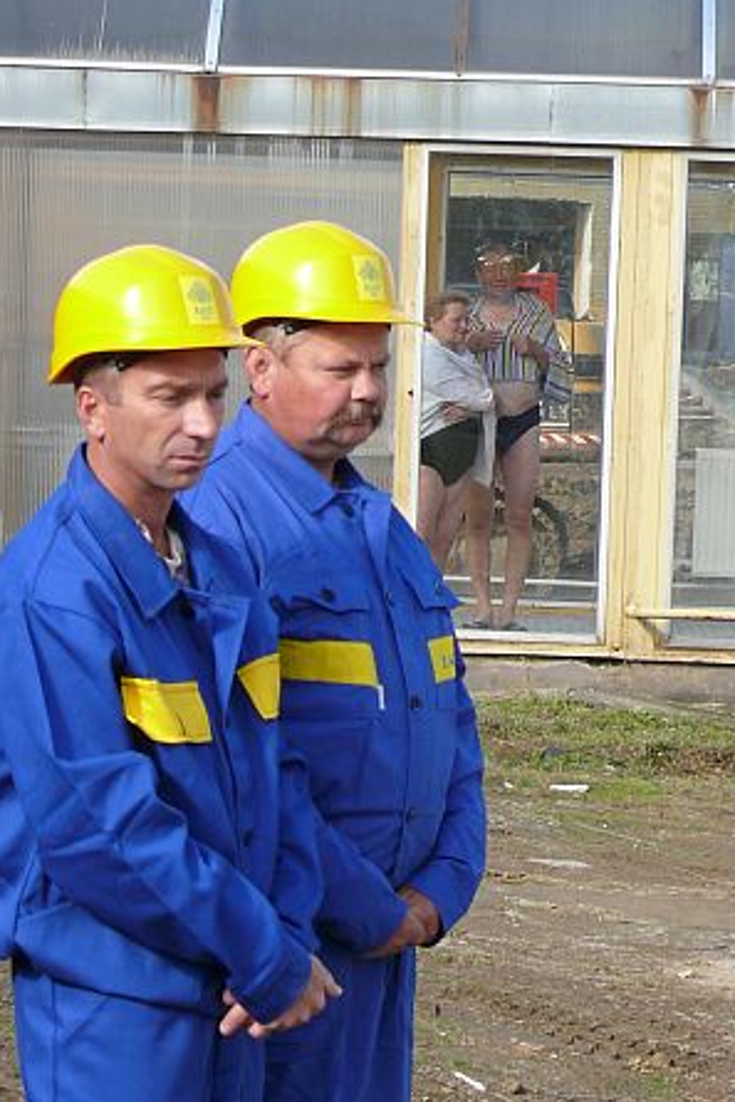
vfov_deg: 14.4
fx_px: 4345
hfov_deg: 9.7
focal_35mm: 142
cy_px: 552
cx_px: 374
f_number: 5
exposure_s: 1/200
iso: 100
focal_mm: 16.1
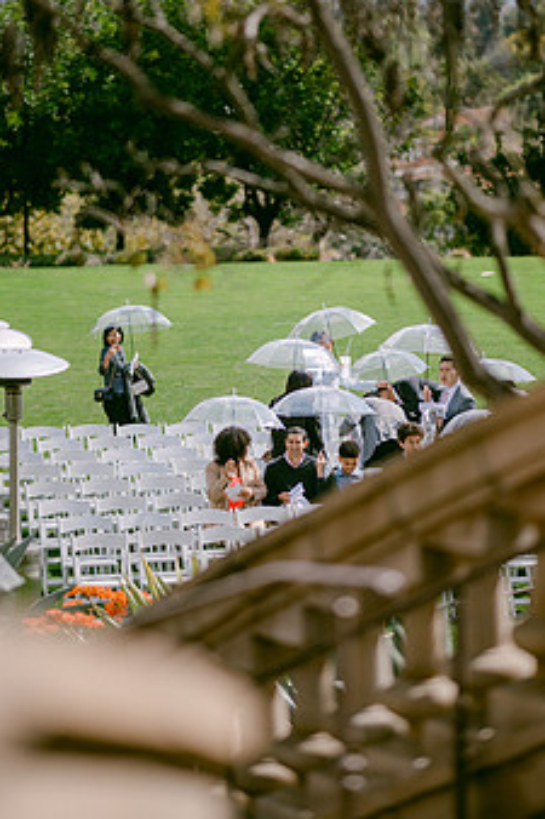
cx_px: 300
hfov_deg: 9.8
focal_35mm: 140
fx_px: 3182
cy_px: 356
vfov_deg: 14.7
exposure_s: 1/20000
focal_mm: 105
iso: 200
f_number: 1.4
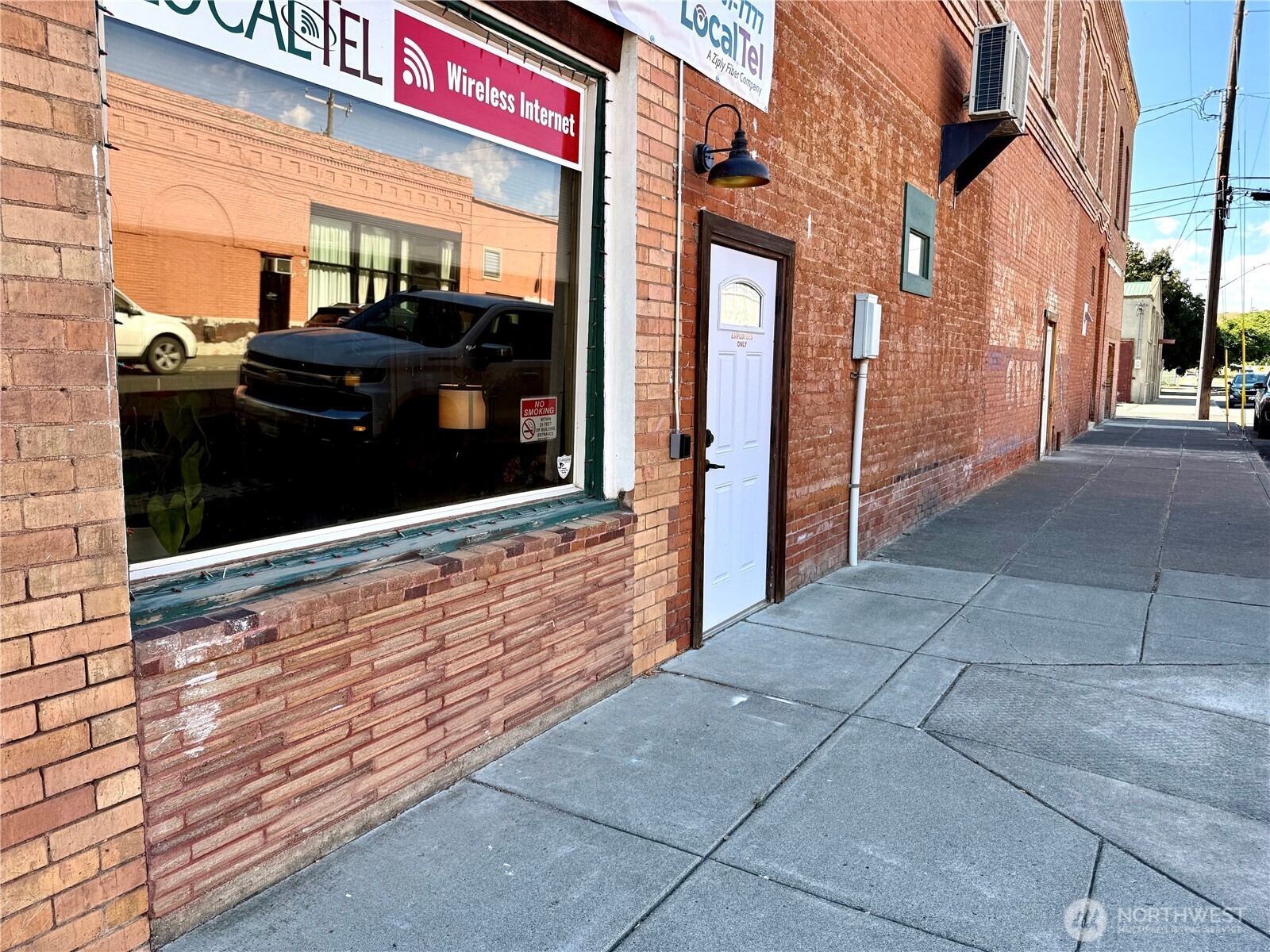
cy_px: 476
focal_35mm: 24
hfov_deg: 71.6
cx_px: 635
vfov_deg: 56.8
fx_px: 881
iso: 80
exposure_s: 1/772
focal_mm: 6.76
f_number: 1.78
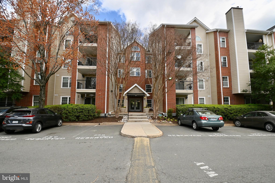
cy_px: 92
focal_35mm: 15
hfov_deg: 100.4
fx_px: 115
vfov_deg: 77.3
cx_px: 138
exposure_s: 1/320
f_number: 7.1
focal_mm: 10
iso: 100
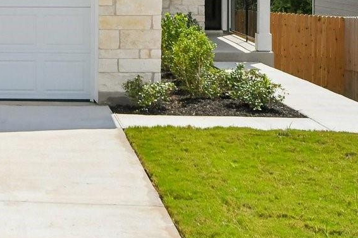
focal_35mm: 103
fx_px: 1024
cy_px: -66
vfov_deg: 12.9
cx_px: -16
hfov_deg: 19.2
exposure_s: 1/4000
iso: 400
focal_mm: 24
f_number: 8
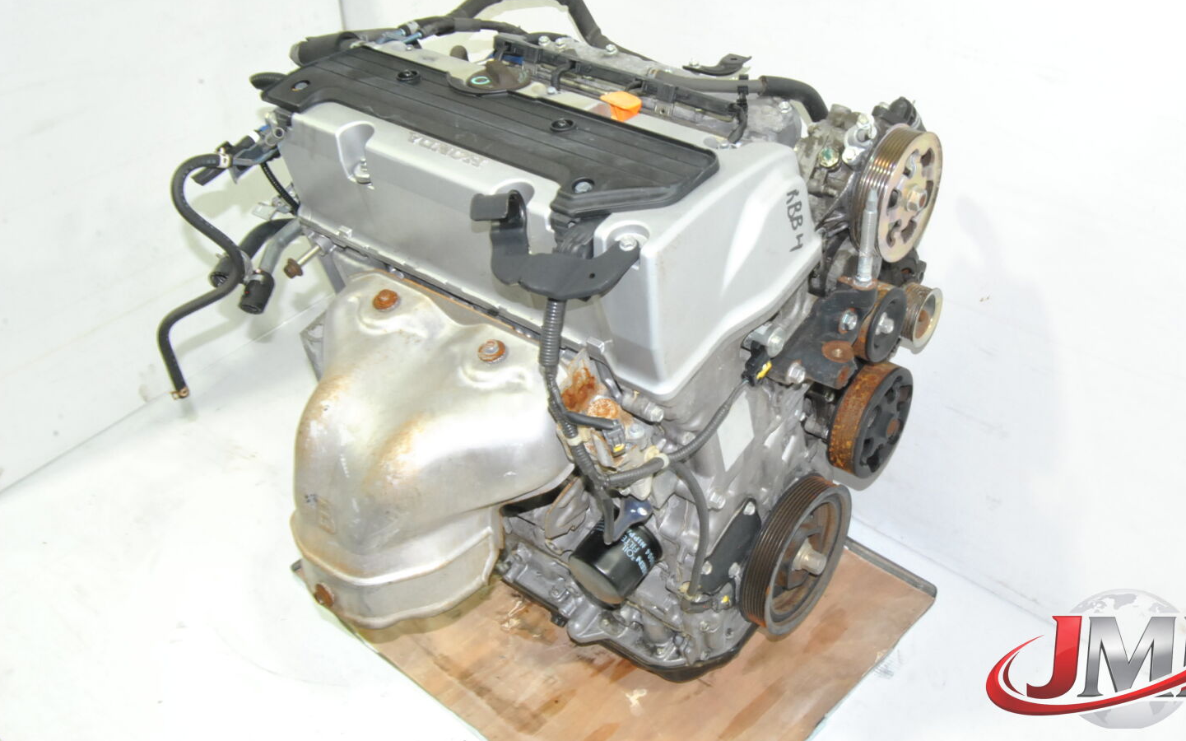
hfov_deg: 56.7
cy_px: 317
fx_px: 1099
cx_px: 637
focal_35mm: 34
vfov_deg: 37.2
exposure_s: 1/8
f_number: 22
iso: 800
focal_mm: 20
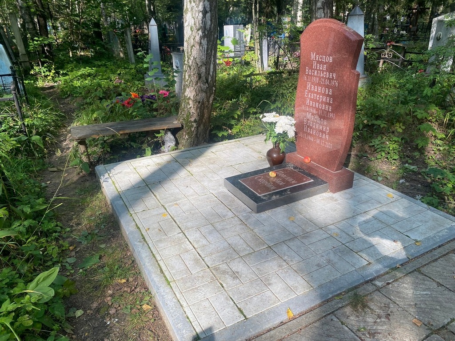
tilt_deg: -21.5
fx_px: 342
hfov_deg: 67.3
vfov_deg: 53.1
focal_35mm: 26
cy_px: 170
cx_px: 228
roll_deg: +1.1
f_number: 1.8
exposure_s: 1/337
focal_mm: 4.25
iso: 32
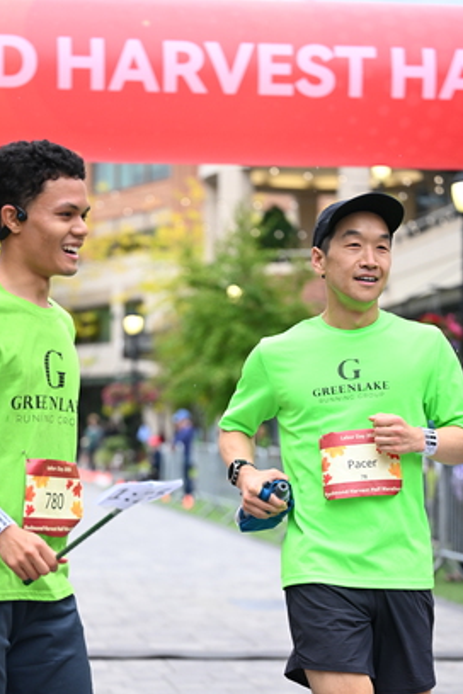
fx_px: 1871
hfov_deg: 14.1
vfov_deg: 21.0
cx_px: 226
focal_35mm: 97
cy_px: 461
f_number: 2.8
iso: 1250
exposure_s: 1/1250
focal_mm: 72
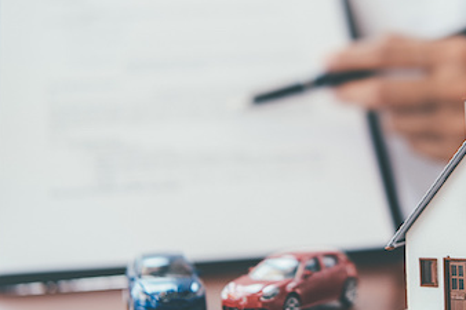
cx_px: 316
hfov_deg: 23.0
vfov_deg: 15.5
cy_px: 150
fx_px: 1139
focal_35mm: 88
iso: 160
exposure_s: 1/250
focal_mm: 35
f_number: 2
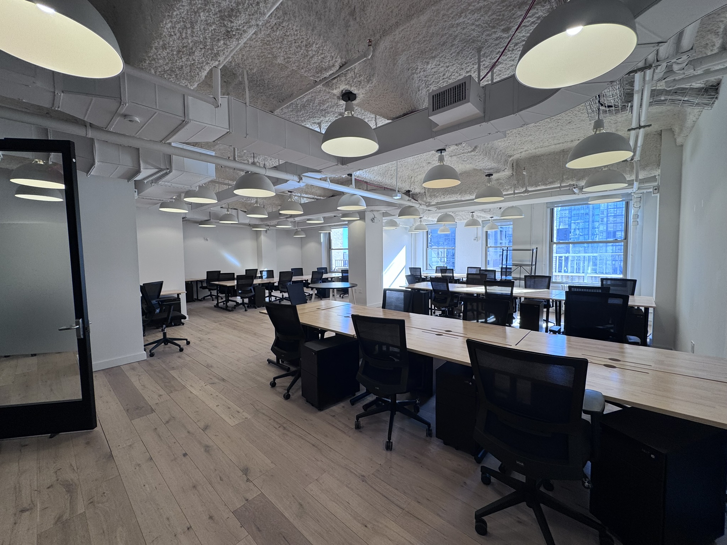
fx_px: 294
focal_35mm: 14
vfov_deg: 85.7
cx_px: 364
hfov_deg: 102.1
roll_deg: +0.2
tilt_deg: -4.3
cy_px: 272
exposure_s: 1/120
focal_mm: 2.22
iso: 50
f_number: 2.2
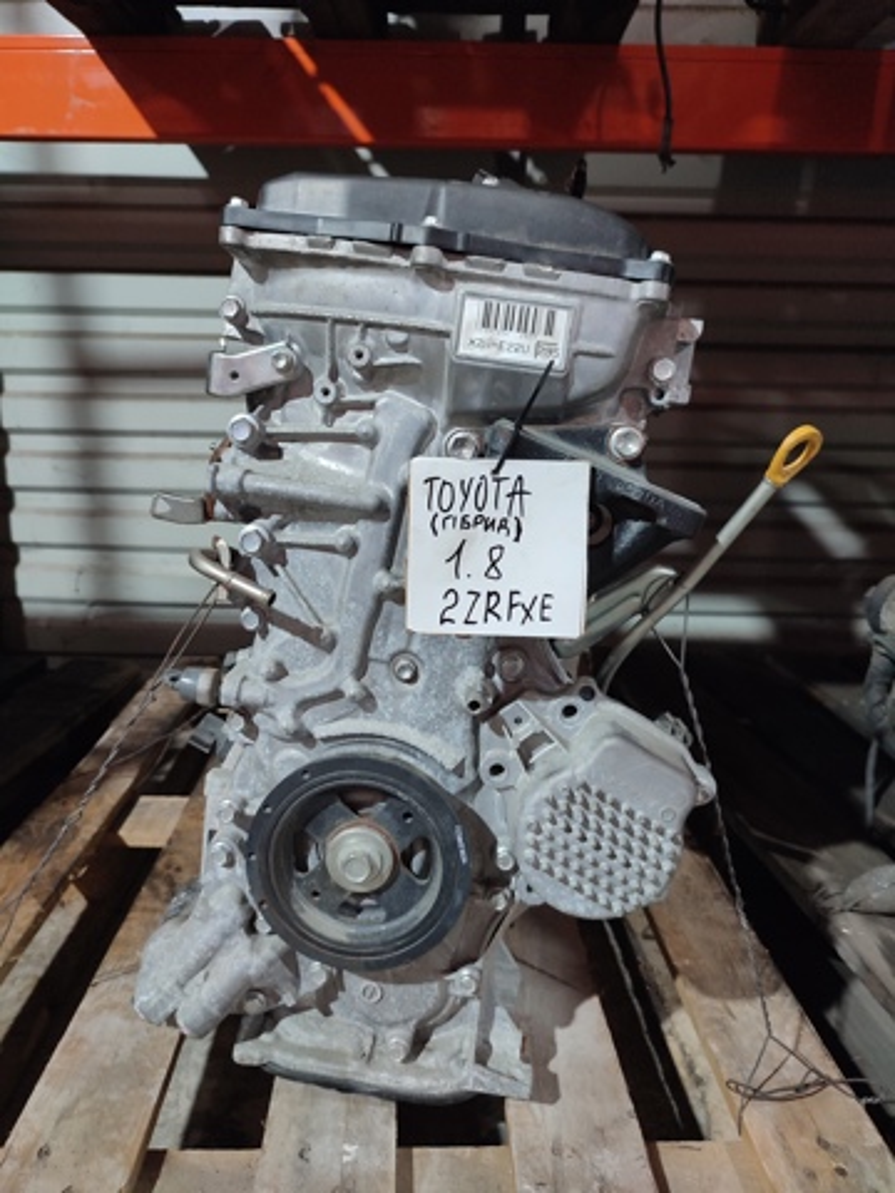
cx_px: 448
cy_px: 596
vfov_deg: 69.4
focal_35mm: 25
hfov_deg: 54.9
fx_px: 862
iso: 639
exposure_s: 1/20
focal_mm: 6.04
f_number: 1.9
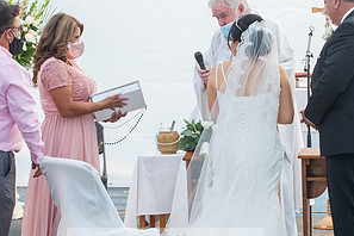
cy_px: 144
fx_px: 1711
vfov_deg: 7.9
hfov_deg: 11.8
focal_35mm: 174
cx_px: 172
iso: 800
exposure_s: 1/125
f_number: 6.3
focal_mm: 86
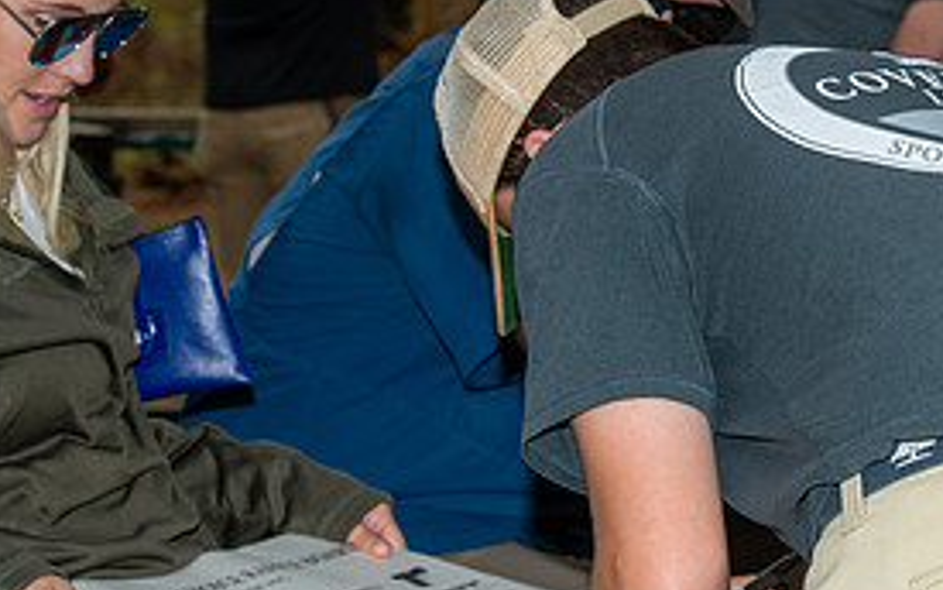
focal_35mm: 161
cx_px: 854
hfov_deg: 12.9
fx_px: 4139
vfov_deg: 8.1
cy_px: 141
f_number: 8
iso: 125
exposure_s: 1/160
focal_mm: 75
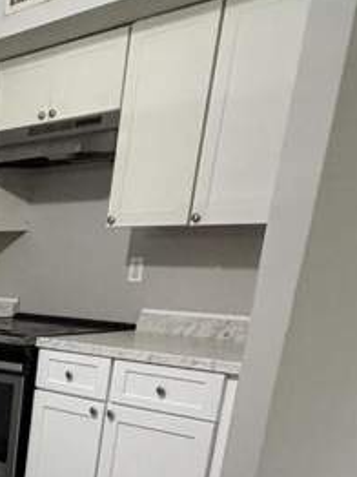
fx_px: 785
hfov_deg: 19.6
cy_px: 521
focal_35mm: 57
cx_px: -271
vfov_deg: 30.4
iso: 640
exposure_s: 1/60
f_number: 2.2
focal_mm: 2.22
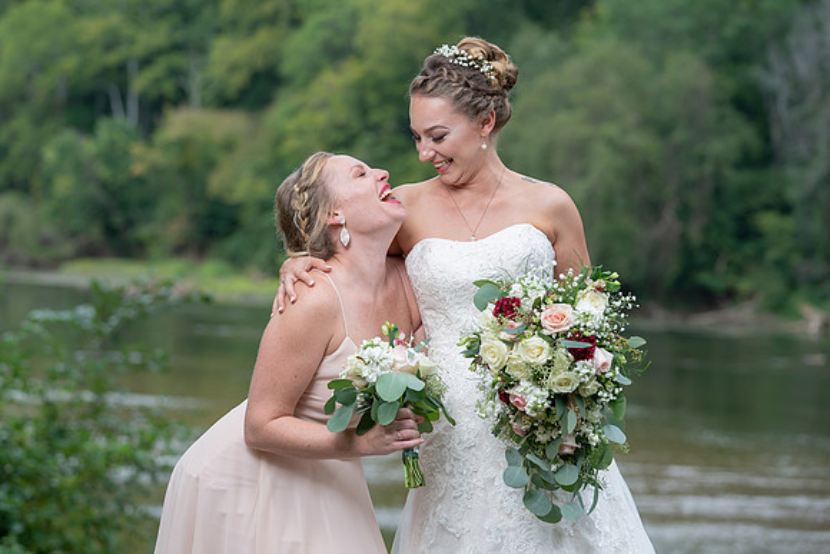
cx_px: 388
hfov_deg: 18.0
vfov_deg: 12.0
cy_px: 275
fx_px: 2625
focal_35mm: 114
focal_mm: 102
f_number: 4
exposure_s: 1/250
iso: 100
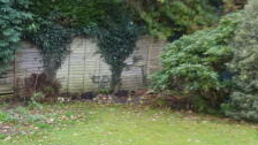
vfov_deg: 17.0
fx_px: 486
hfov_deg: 29.2
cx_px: 56
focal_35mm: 71
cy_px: 80
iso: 320
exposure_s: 1/125
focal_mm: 4.5
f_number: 2.8
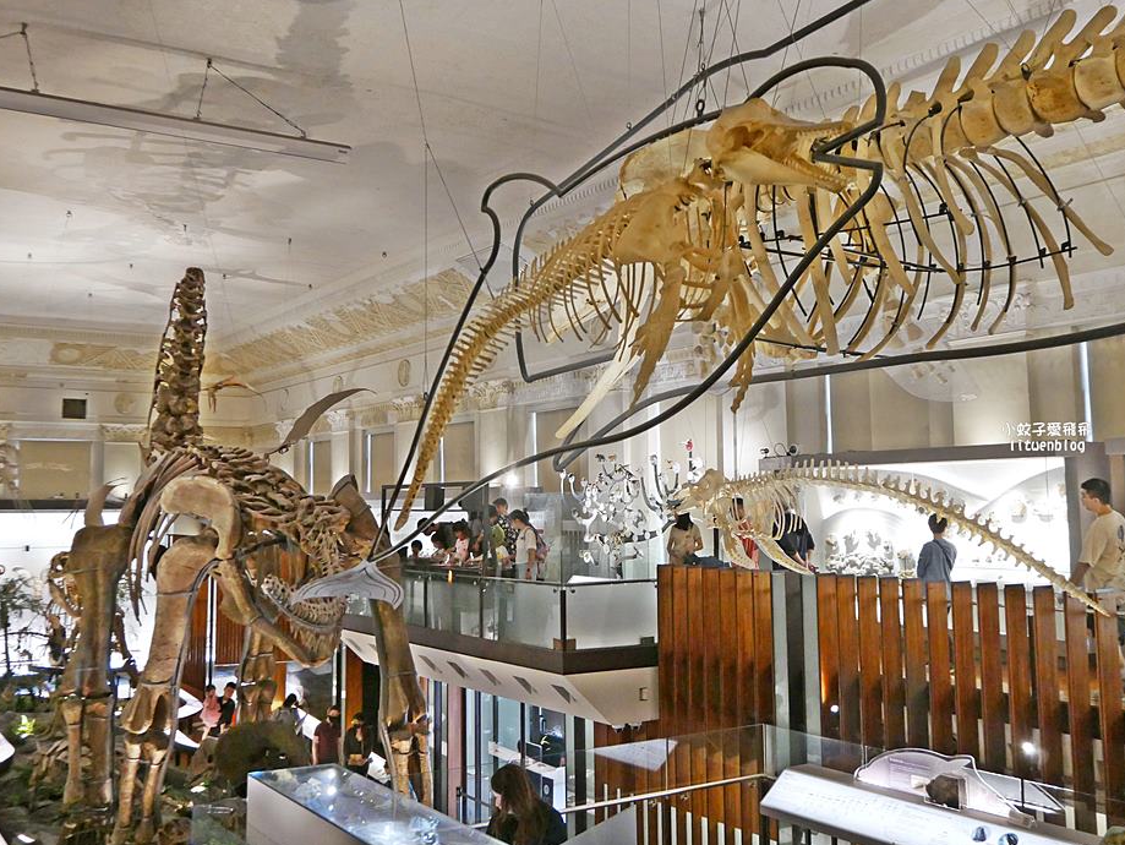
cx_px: 541
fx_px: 1203
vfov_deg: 38.7
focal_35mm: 37
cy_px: 391
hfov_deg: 50.1
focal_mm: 17
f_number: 4
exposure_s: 1/60
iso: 2000
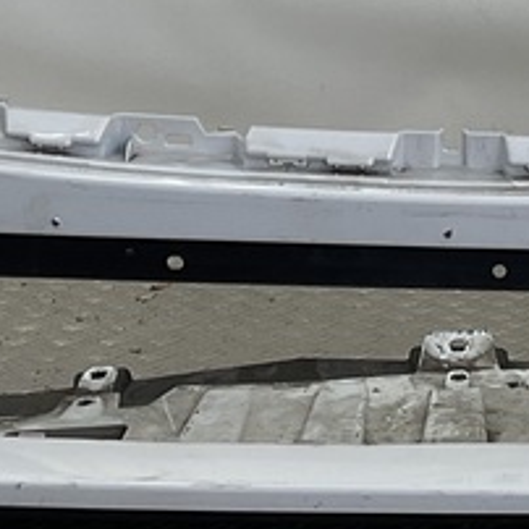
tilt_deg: -8.6
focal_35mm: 128
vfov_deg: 13.3
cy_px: -113
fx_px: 2213
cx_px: 503
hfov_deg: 13.5
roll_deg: +0.5
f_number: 1.8
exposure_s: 1/149
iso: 16
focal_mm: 3
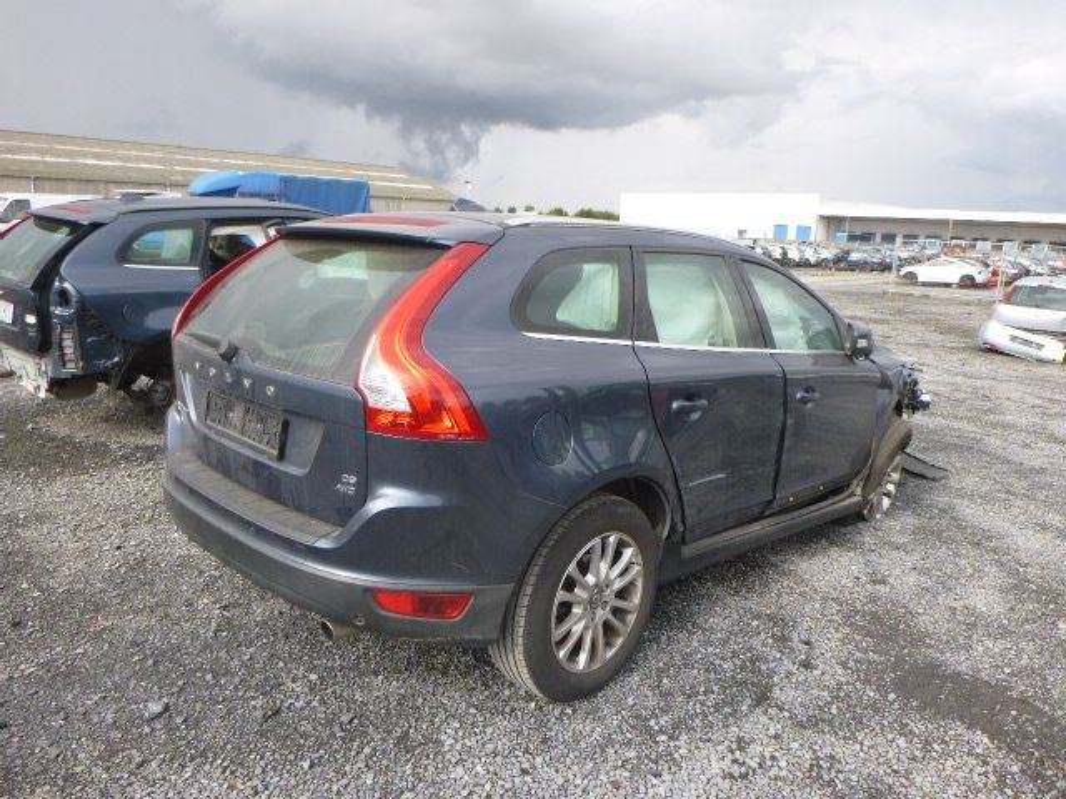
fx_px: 770
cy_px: 400
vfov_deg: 54.9
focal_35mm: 25
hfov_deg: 69.4
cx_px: 533
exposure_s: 1/160
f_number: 3.9
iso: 100
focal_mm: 4.5
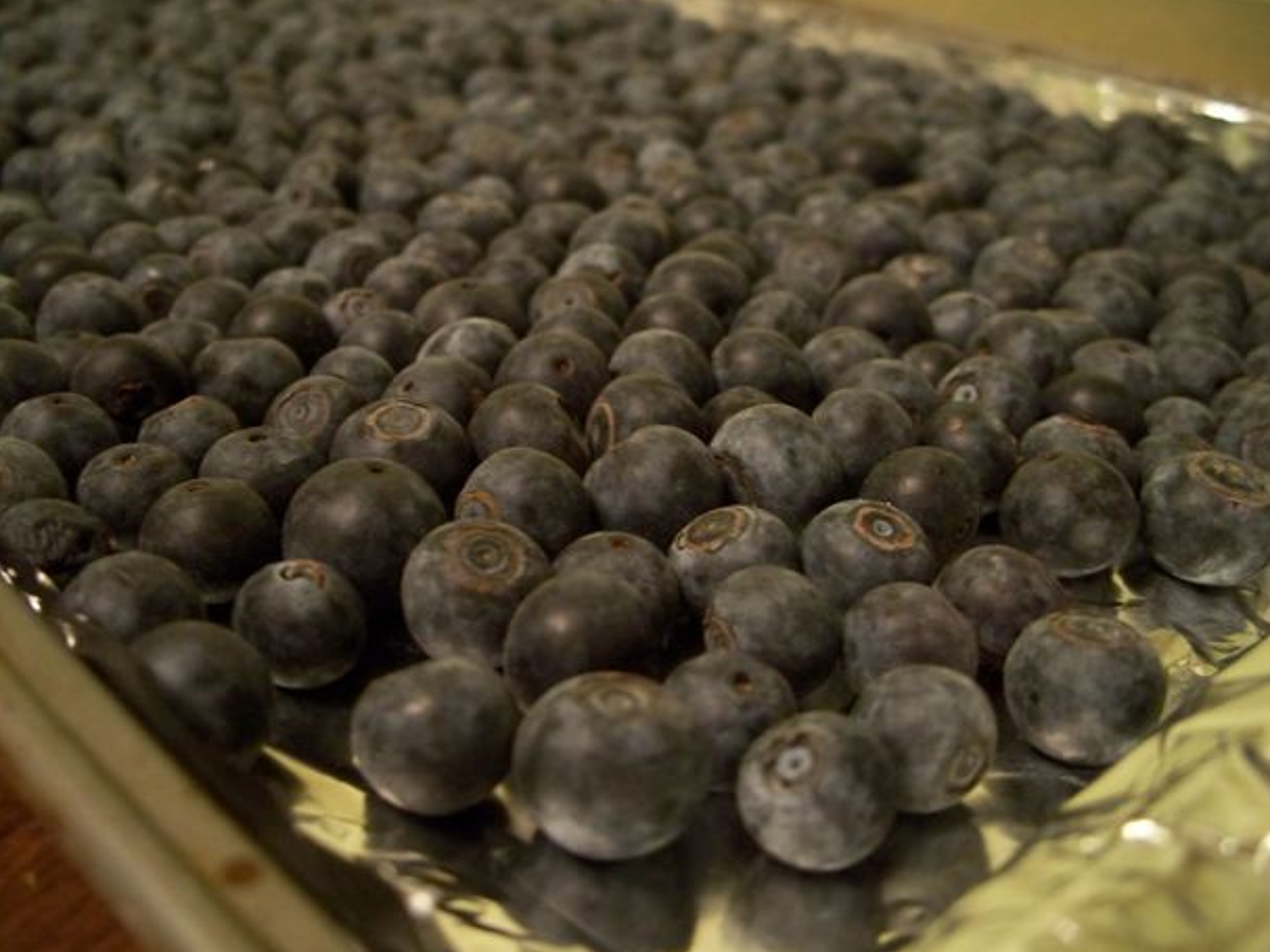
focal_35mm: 39
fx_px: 1431
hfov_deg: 47.9
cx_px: 611
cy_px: 458
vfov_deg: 36.8
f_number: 2.8
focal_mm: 7.8
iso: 400
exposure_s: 1/15
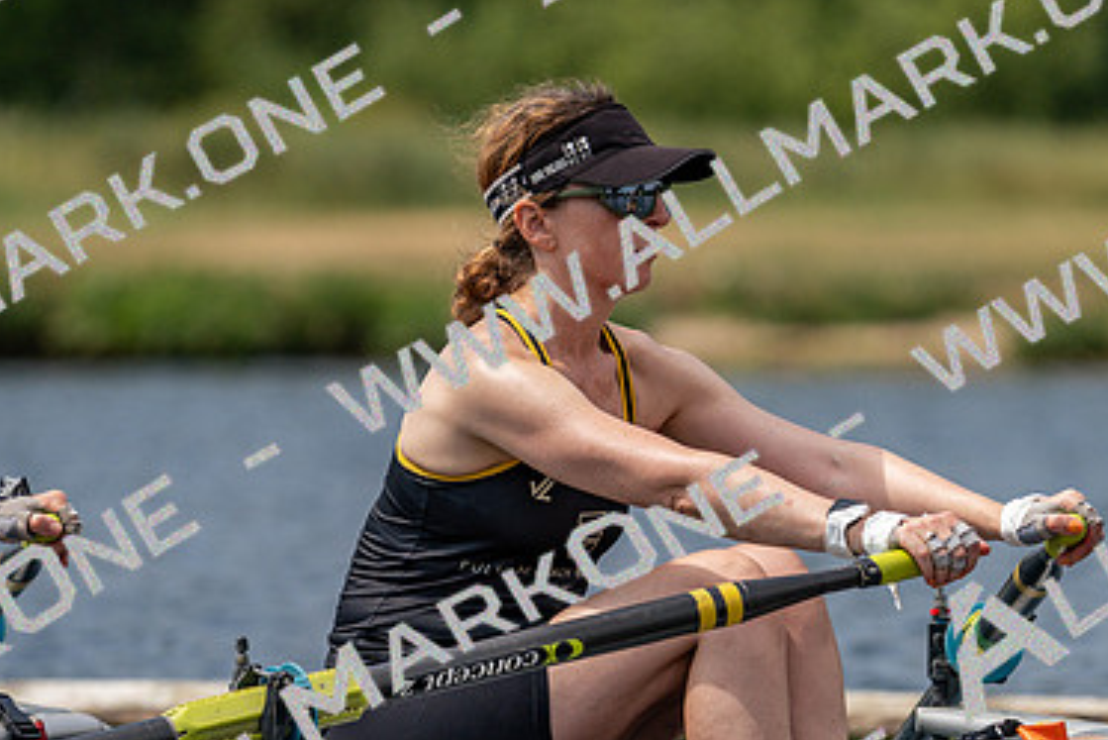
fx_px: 18011
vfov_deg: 2.4
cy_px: 441
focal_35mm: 585
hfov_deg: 3.5
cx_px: 695
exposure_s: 1/1600
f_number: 6.3
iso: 250
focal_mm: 376
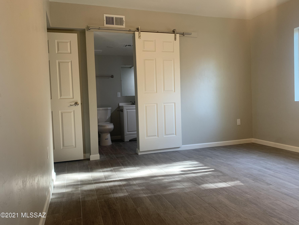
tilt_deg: -2.2
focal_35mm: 26
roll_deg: +2.2
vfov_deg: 53.1
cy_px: 112
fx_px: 225
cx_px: 150
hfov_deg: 67.3
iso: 100
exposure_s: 1/64
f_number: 1.8
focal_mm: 4.25
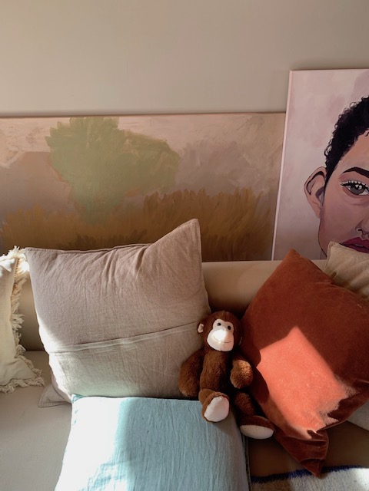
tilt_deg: -30.4
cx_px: 184
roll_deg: +0.6
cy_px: 246
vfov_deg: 67.3
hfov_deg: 53.1
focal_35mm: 26
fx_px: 370
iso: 50
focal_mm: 4.25
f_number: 1.8
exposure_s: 1/122
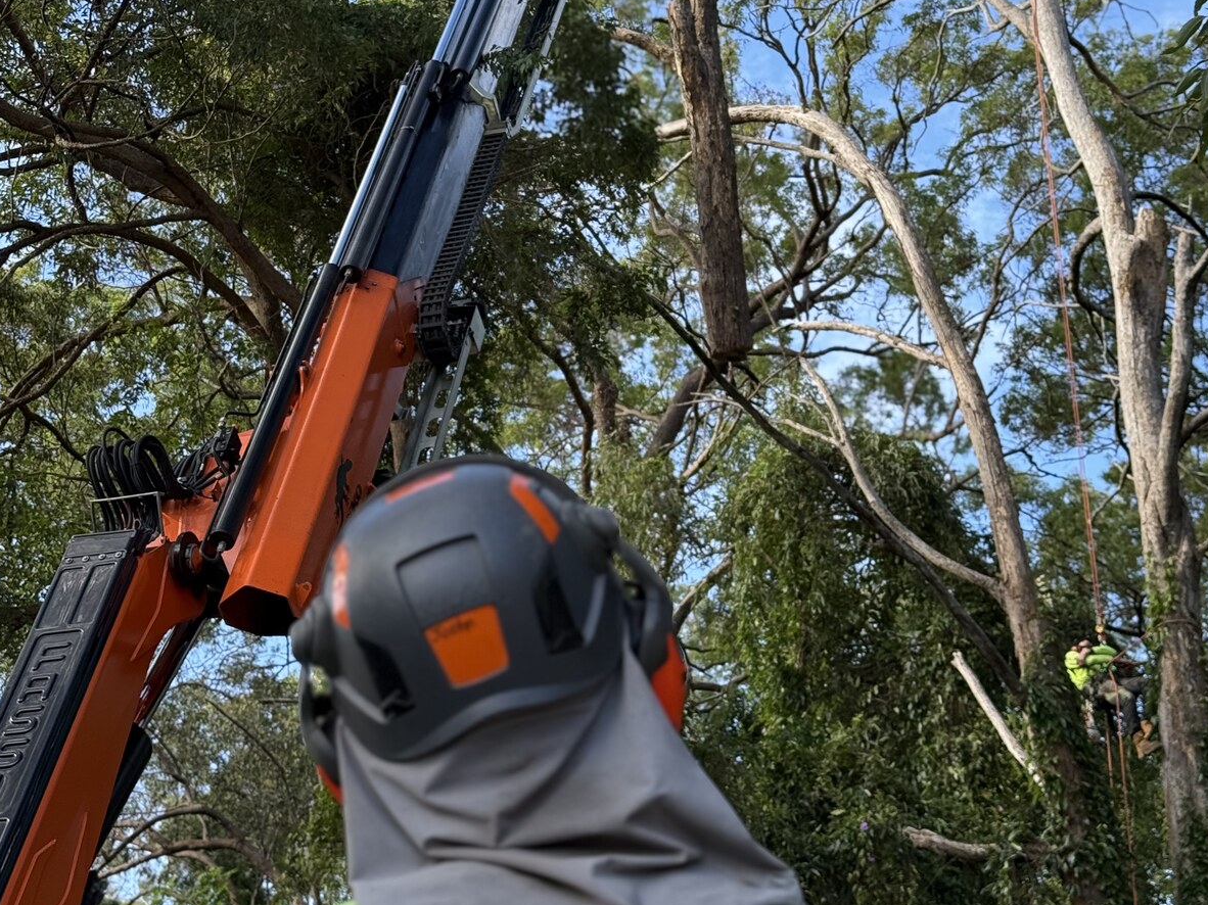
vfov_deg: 22.4
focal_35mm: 65
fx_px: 2268
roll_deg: -2.7
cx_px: 606
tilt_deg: +29.9
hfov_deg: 29.8
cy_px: 257
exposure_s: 1/810
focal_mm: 6.76
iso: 64
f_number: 1.78
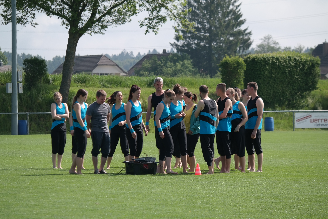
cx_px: 164
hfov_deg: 10.2
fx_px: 1831
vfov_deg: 6.8
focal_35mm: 201
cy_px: 110
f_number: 5.6
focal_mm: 130
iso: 100
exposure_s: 1/400
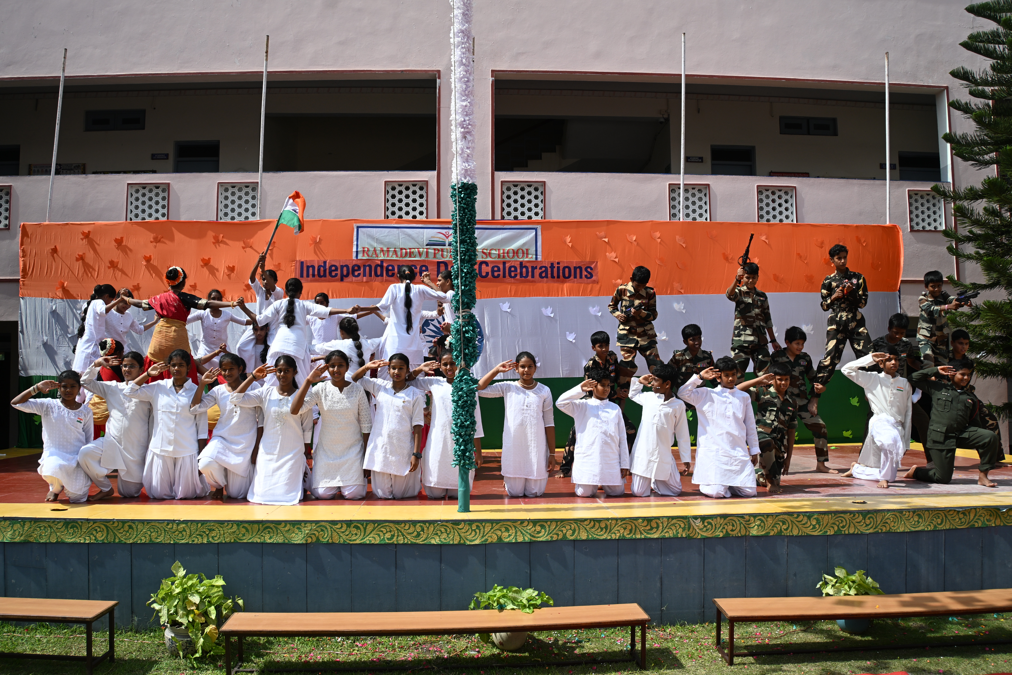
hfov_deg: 43.0
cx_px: 506
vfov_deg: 29.4
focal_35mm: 46
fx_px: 1286
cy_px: 338
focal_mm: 30.5
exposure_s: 1/320
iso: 100
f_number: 10
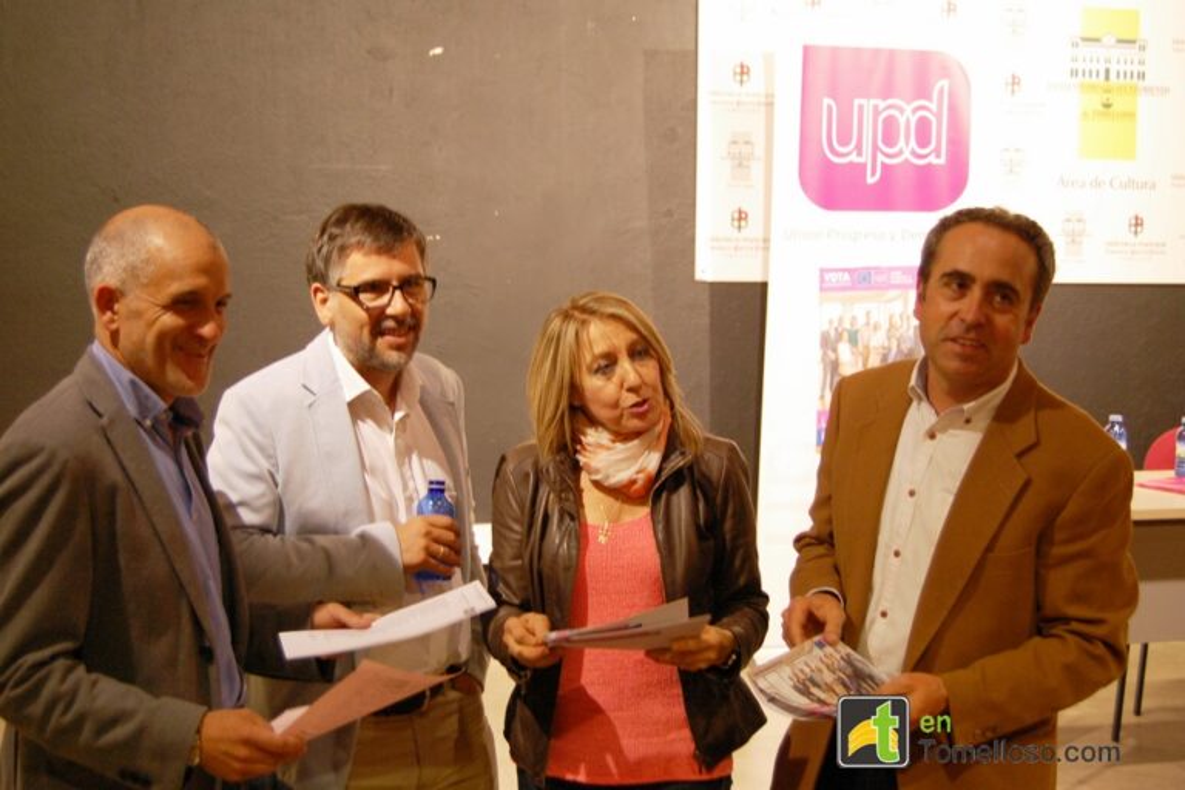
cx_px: 592
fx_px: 1728
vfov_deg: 25.8
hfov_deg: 37.9
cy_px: 395
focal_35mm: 52
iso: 800
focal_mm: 35
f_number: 4.8
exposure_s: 1/30
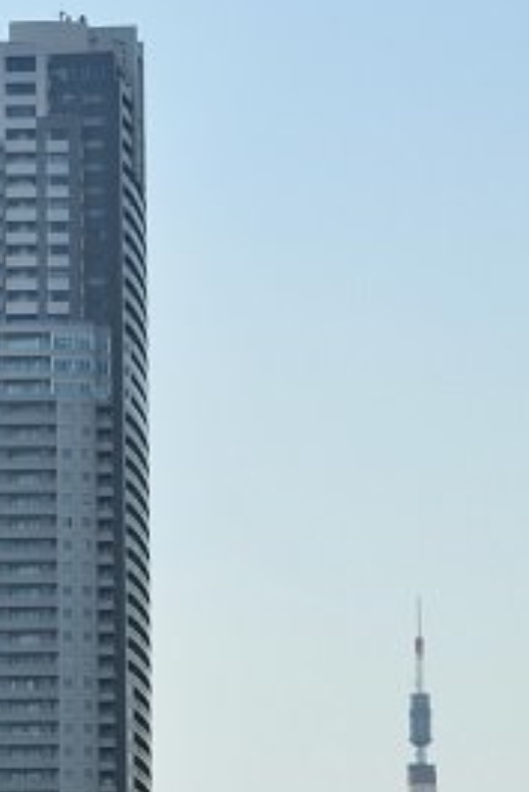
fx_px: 4072
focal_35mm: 185
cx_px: 423
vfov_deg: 11.0
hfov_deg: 7.4
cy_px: 870
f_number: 16
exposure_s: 1/400
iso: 400
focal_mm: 70
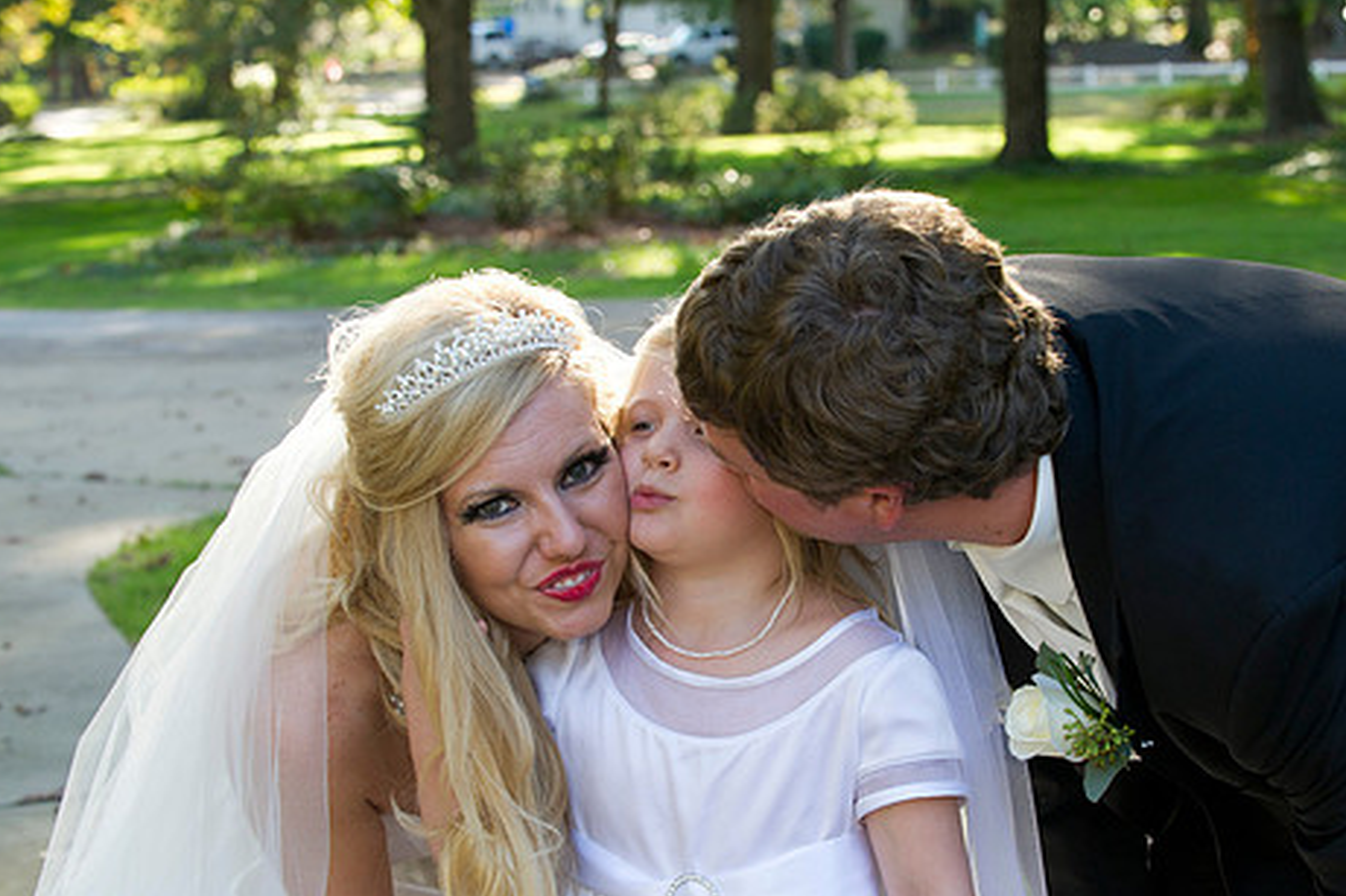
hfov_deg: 23.1
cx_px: 777
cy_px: 552
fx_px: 3289
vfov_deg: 15.5
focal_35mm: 88
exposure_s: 1/125
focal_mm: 70
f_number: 5.6
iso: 500
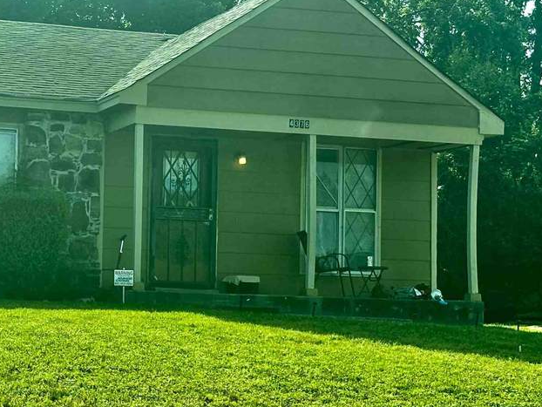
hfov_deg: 18.1
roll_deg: -1.6
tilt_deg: +2.1
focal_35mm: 107
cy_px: 302
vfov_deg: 13.8
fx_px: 1676
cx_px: 44
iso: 32
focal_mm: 5.96
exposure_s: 1/894
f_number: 1.6
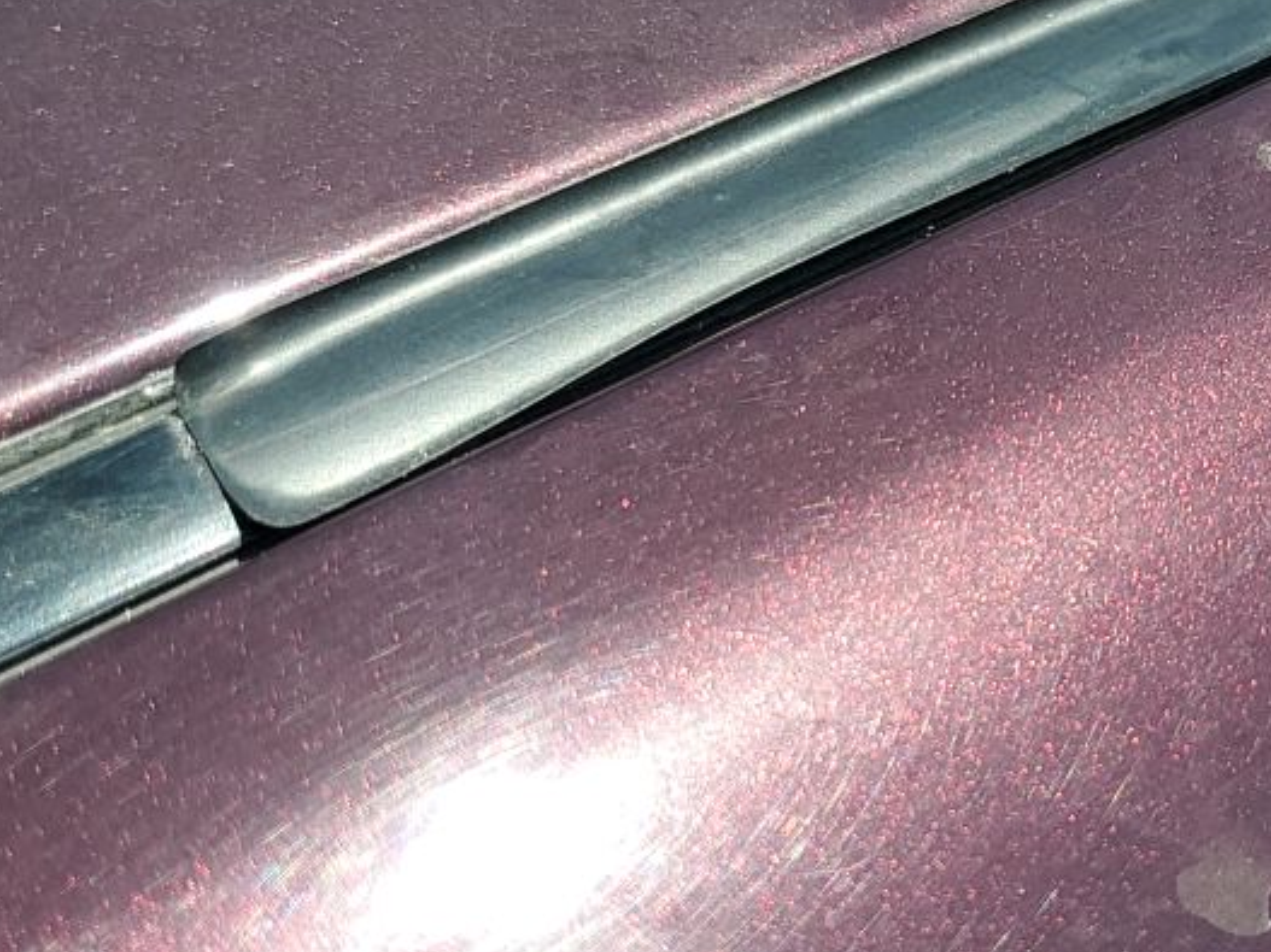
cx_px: 1141
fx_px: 2606
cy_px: 287
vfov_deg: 20.6
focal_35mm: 71
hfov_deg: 26.5
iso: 50
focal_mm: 4.3
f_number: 1.5
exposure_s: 1/1693
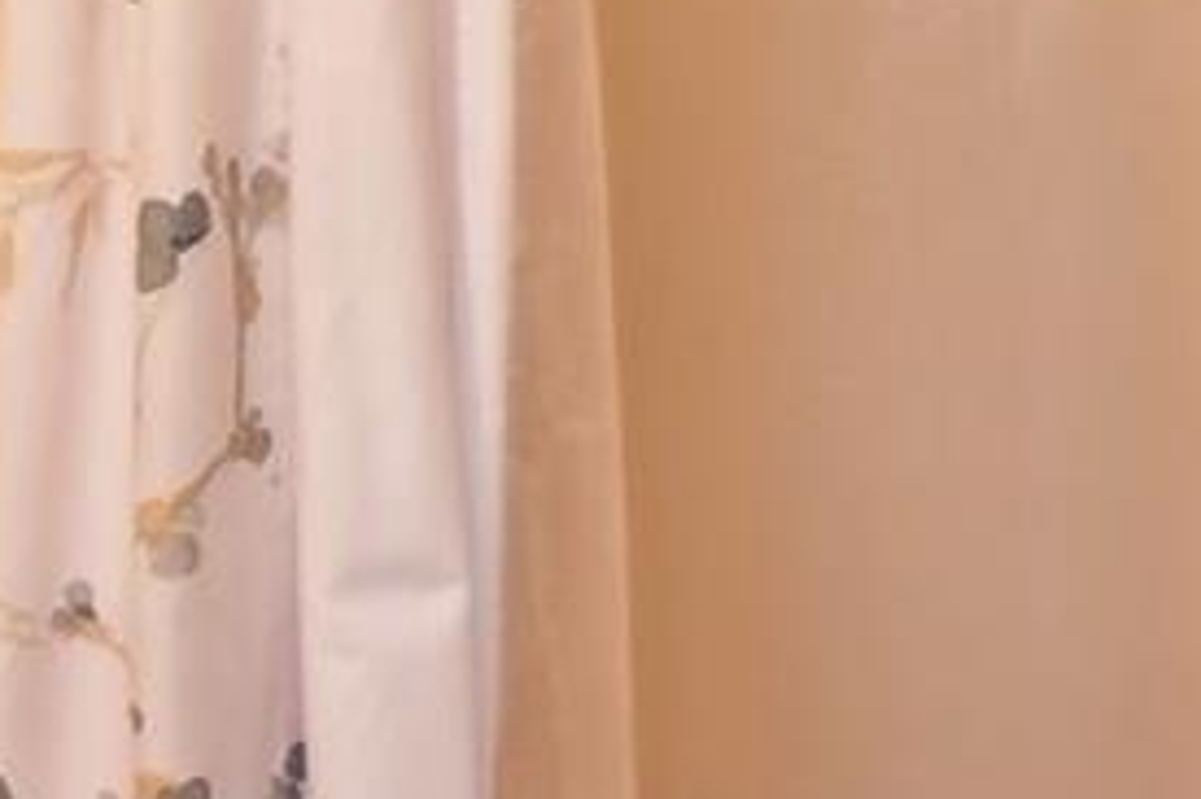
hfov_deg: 13.7
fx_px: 3198
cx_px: -1834
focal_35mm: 96
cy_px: -325
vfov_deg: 13.6
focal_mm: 16.5
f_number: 8
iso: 400
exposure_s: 1/2.5
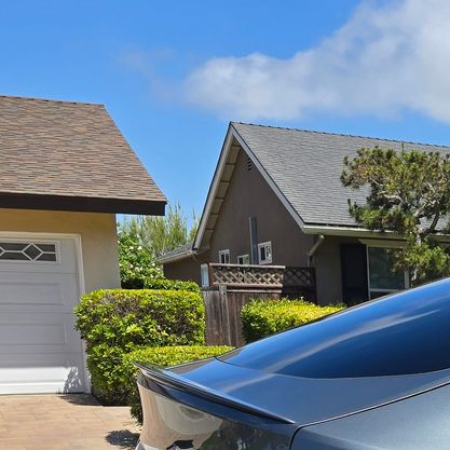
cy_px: 464
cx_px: 846
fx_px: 1147
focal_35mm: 78
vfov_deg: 21.3
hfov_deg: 17.4
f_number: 1.7
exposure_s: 1/761
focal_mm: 6.3
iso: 12
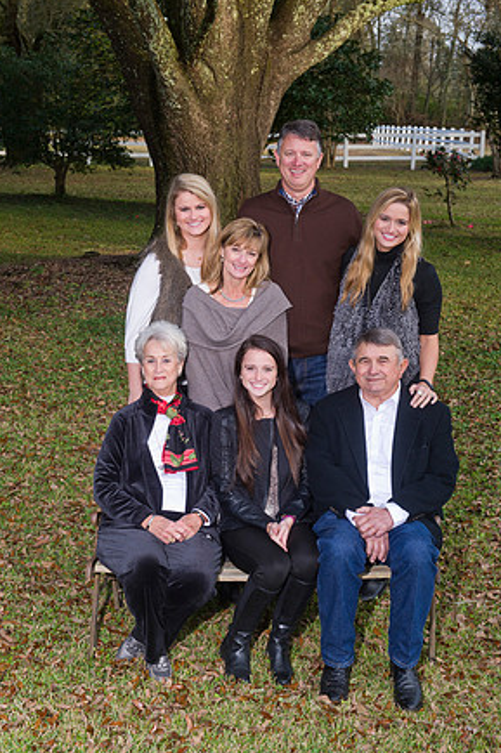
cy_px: 382
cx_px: 247
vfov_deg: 34.5
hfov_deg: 23.4
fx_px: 1212
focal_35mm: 58
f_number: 8
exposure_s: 1/200
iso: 800
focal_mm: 56
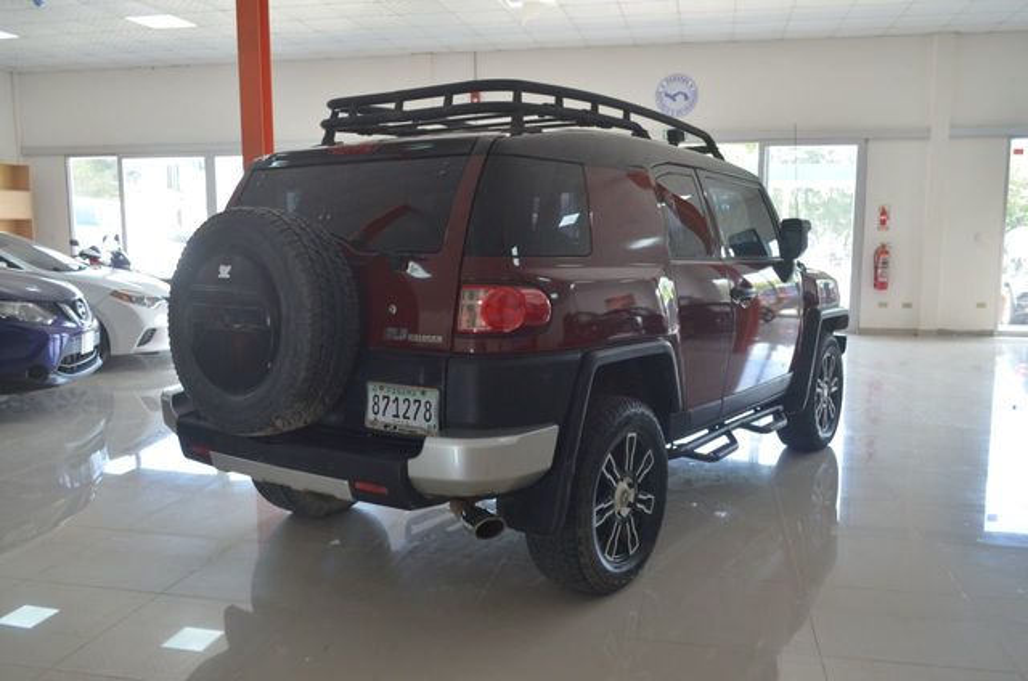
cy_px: 340
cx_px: 514
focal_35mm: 30
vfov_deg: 43.4
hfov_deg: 62.0
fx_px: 855
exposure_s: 1/125
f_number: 4.5
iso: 500
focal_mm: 20
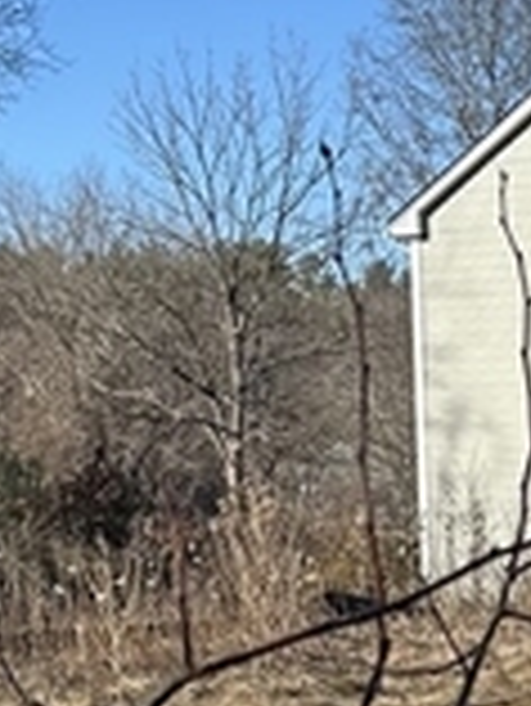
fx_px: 2594
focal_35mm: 127
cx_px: 810
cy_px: 643
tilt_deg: -7.7
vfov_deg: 15.3
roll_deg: +0.6
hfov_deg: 11.2
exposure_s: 1/3077
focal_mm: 5.7
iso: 50
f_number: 1.5
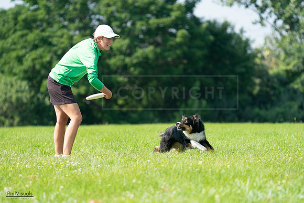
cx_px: 152
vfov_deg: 4.4
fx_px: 2635
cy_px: 102
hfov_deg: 6.6
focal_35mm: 312
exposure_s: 1/4000
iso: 2000
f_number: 6.3
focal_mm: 312
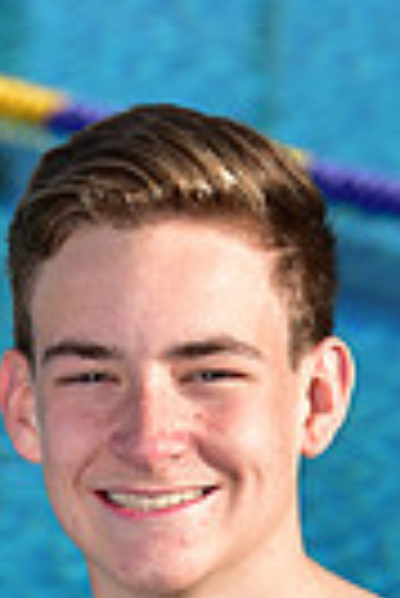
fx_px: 7962
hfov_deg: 2.9
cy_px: 1115
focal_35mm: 479
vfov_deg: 4.3
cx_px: 227
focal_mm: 110
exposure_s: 1/250
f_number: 6.3
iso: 64
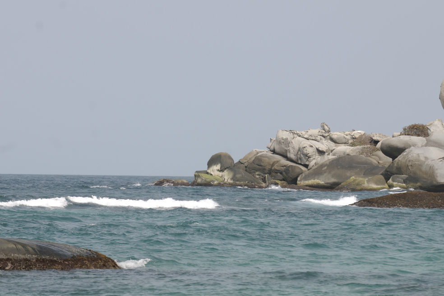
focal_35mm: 180
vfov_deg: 7.6
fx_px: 2219
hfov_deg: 11.4
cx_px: 222
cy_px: 148
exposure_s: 1/400
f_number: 5.6
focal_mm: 120
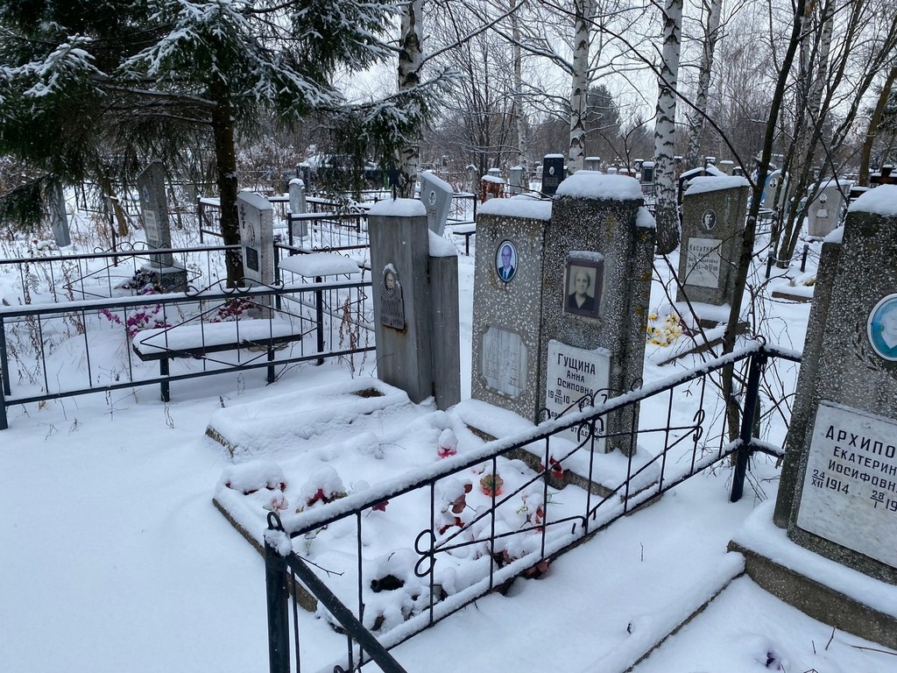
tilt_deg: -20.7
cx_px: 448
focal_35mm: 26
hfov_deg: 67.3
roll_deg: +1.8
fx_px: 674
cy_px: 336
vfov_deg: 53.1
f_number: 1.8
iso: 32
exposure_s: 1/606
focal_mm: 4.25
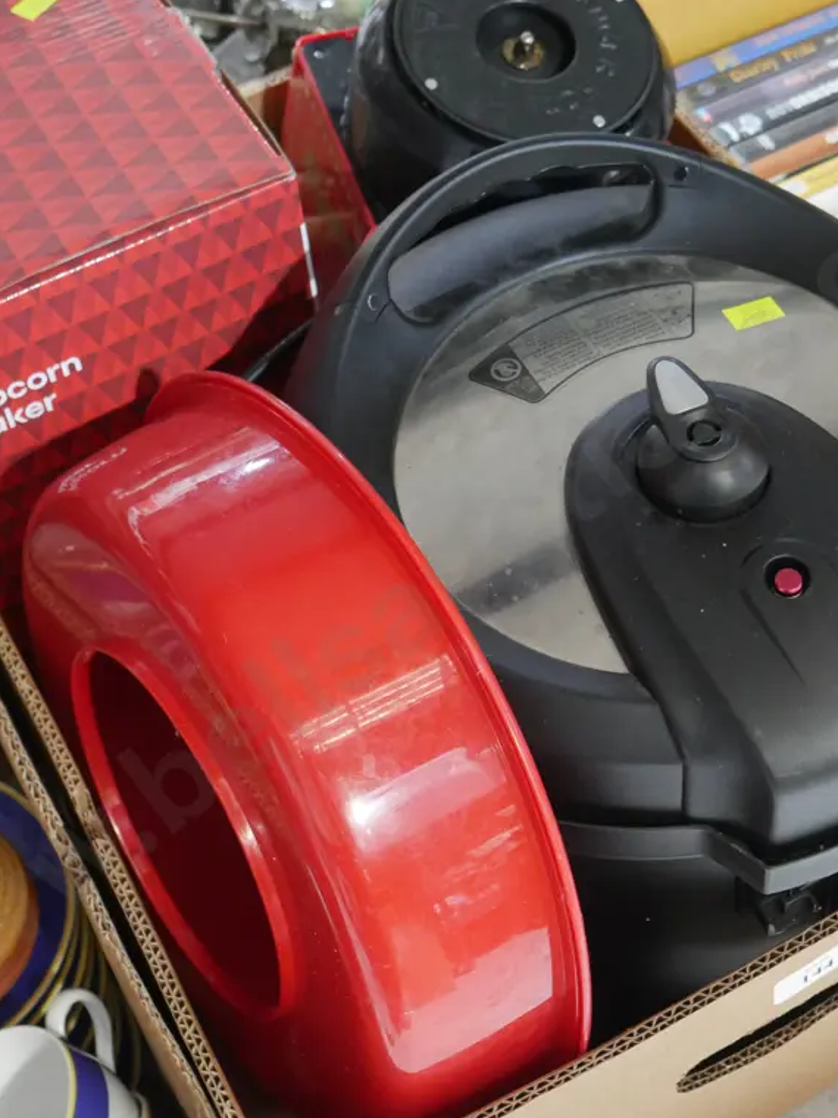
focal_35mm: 62
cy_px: 564
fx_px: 2001
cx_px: 475
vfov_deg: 31.2
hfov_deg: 23.6
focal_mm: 23
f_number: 5.1
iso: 3200
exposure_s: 1/40
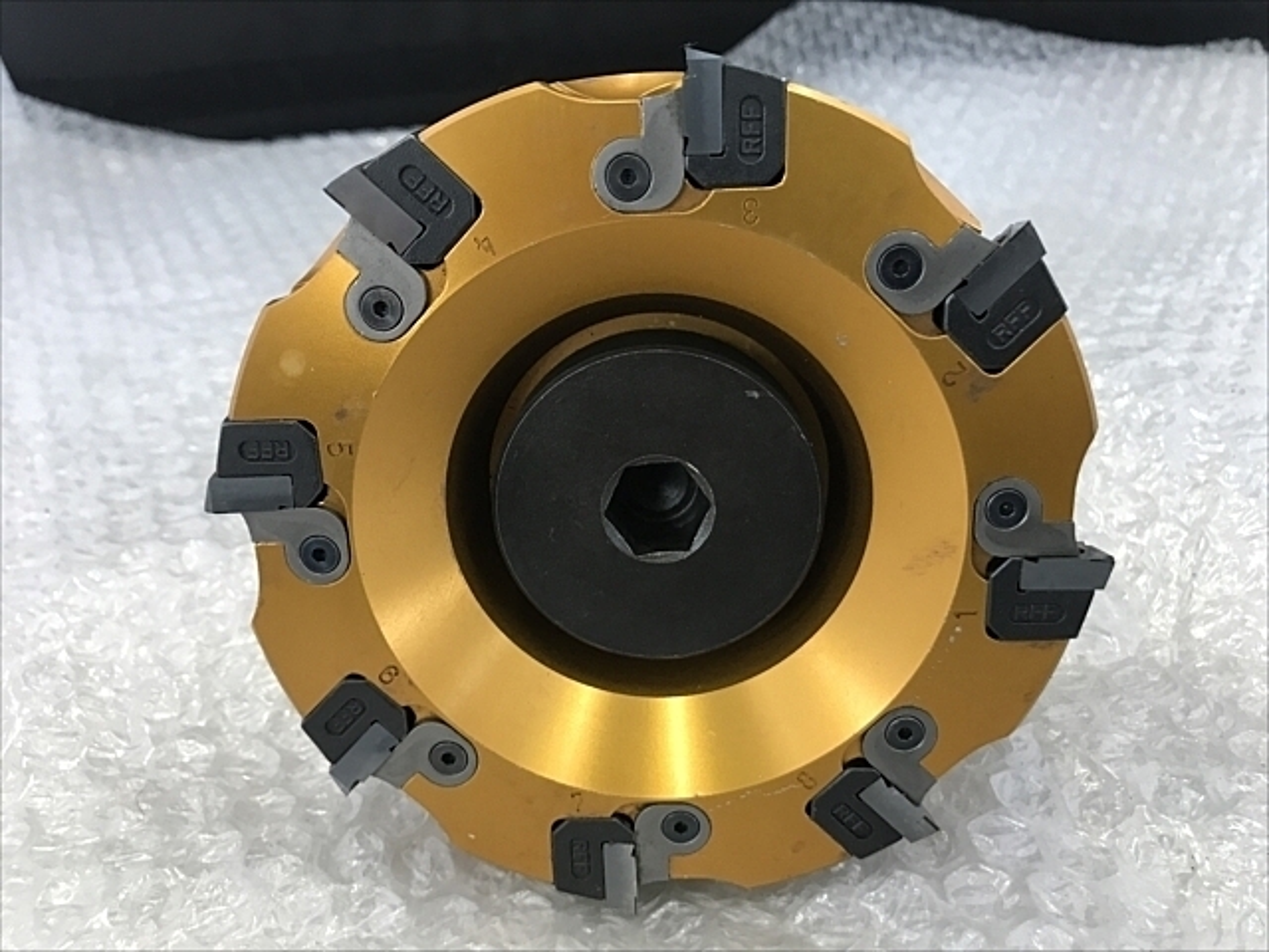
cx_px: 634
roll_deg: +2.8
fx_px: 1026
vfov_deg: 49.7
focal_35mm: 28
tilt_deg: -34.9
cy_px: 476
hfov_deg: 63.4
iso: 40
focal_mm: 3.99
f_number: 1.8
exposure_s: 1/24
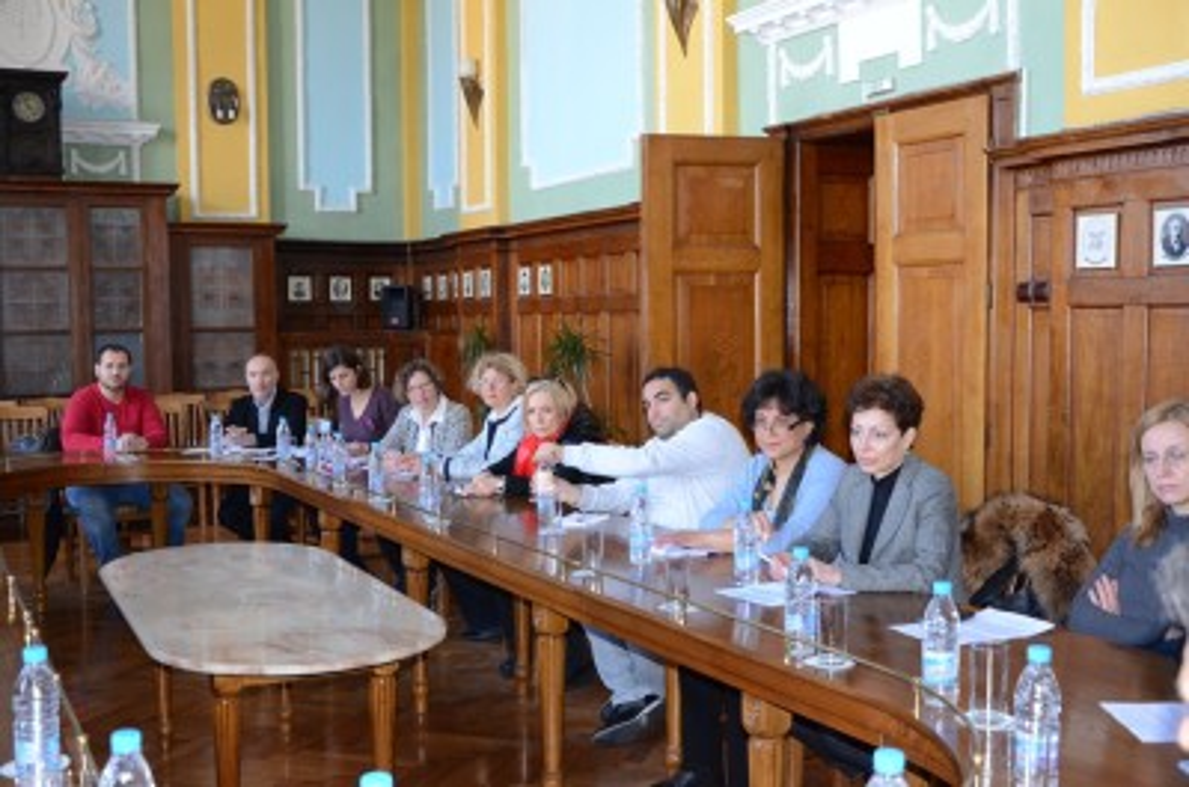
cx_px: 594
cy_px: 394
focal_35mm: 39
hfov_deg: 49.6
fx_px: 1286
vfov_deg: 34.1
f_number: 5.6
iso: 1600
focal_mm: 26
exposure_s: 1/60
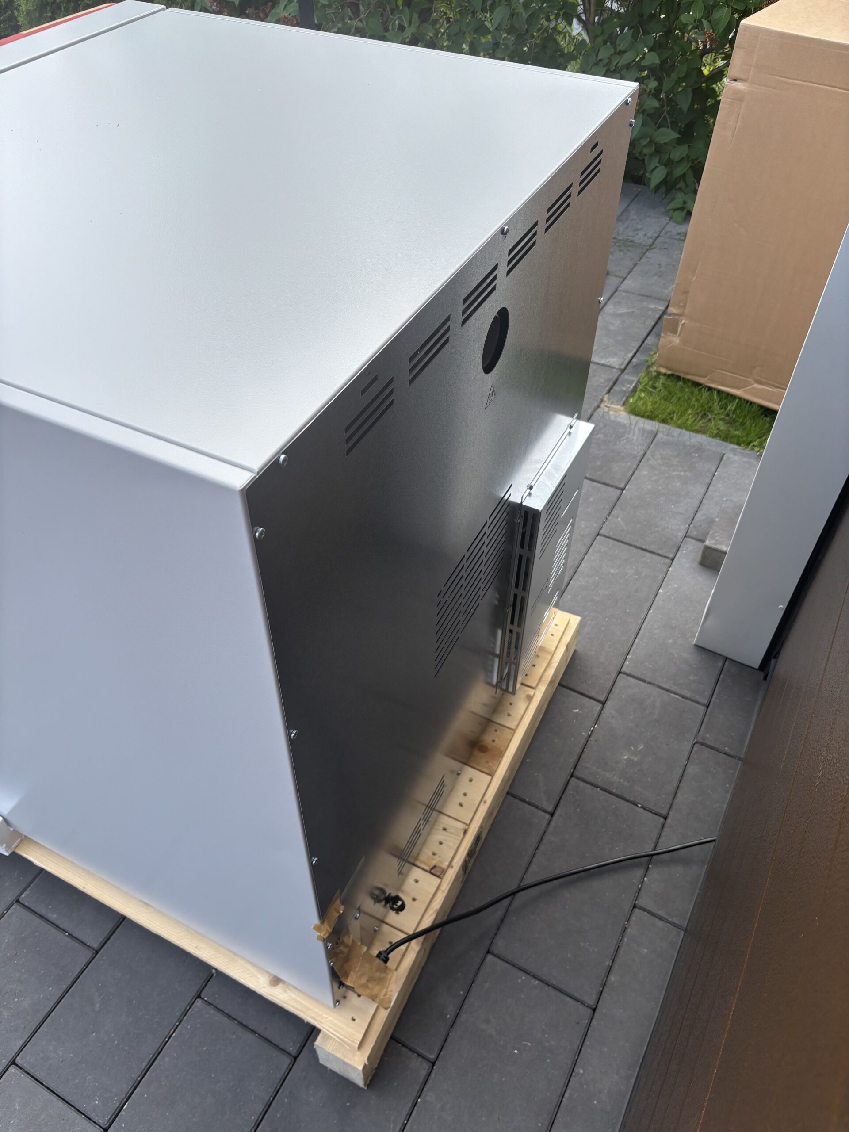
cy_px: 566
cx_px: 424
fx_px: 850
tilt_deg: -46.2
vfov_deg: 67.3
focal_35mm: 26
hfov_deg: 53.1
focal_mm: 5.96
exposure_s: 1/837
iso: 50
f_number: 1.6
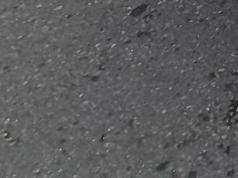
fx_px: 516
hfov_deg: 15.2
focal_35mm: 75
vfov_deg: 13.0
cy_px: -284
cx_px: 567
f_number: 2.2
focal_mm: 1.74
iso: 40
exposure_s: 1/1111
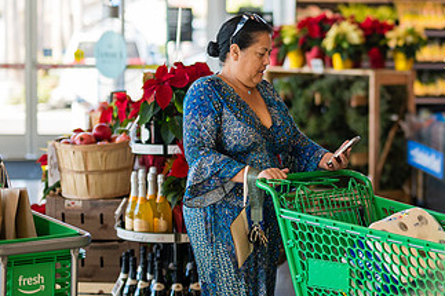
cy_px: 113
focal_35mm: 107
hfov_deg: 18.9
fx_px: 1322
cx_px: 354
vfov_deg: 12.8
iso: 320
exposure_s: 1/1000
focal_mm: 50
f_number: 1.2
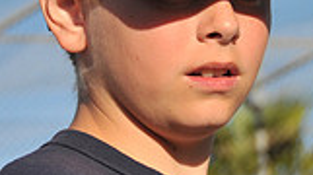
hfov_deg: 7.6
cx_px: 97
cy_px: 30
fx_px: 2345
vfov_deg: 4.3
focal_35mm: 283
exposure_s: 1/500
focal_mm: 50
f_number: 5.6
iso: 200
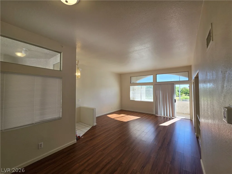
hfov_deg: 106.2
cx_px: 116
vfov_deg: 89.9
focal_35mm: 13
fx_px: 87
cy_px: 87
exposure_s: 1/120
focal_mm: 2.2
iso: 25
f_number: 1.9
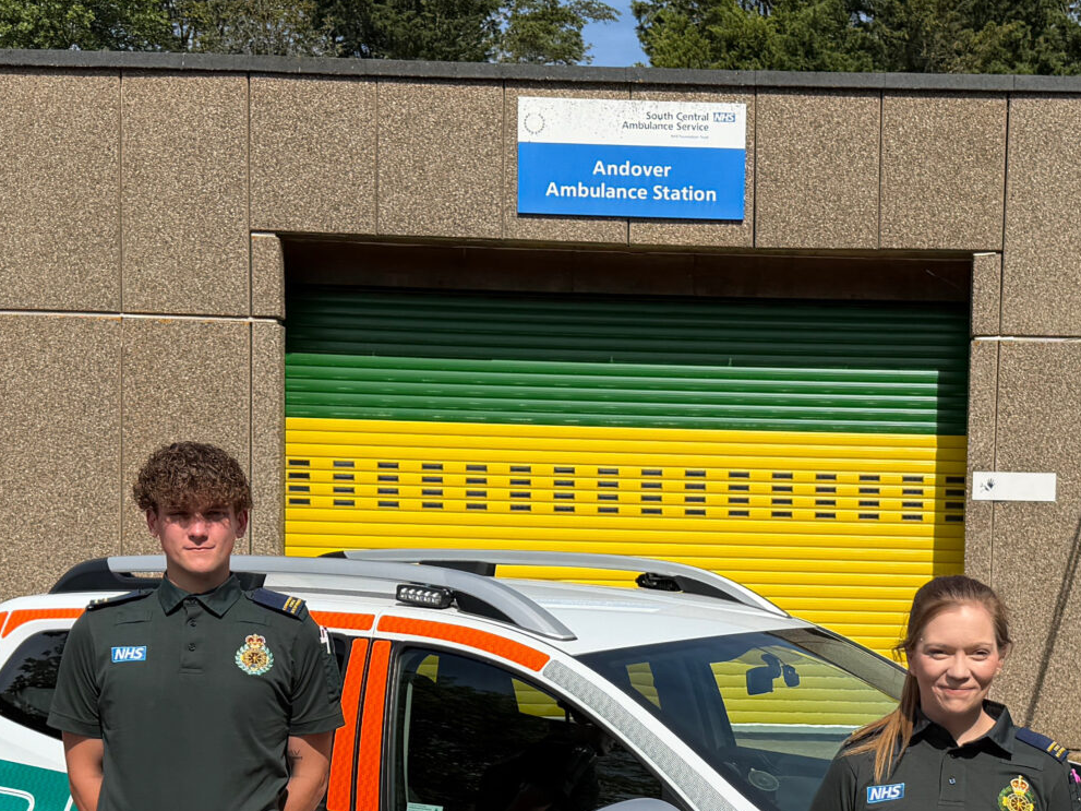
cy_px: 669
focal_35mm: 62
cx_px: 764
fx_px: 1936
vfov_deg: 23.2
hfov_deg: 30.8
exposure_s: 1/6000
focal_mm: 6.76
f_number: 1.8
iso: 80
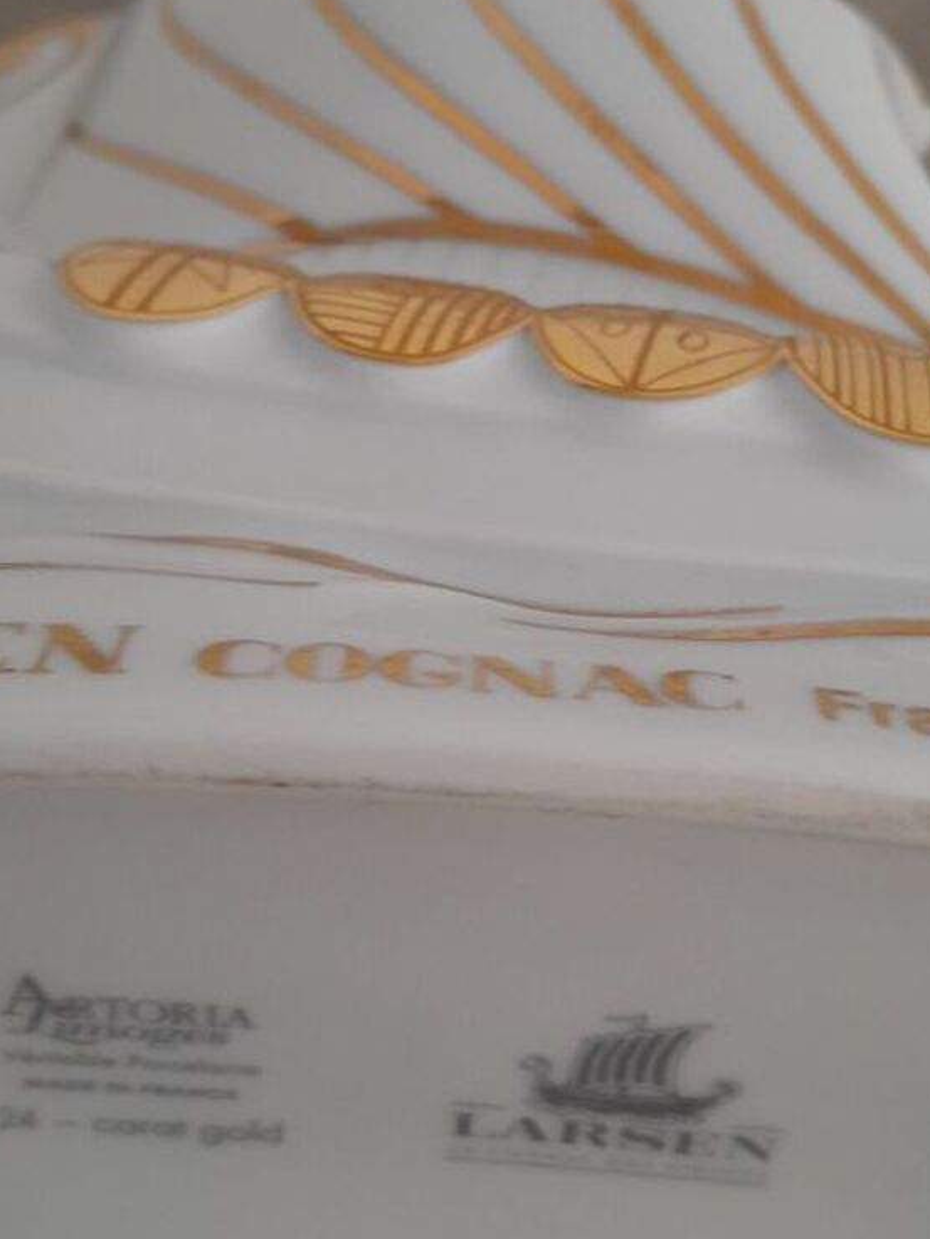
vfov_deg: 40.3
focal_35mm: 47
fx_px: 1683
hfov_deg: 30.9
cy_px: 534
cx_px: 476
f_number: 1.8
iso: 160
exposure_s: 1/50
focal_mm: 3.98
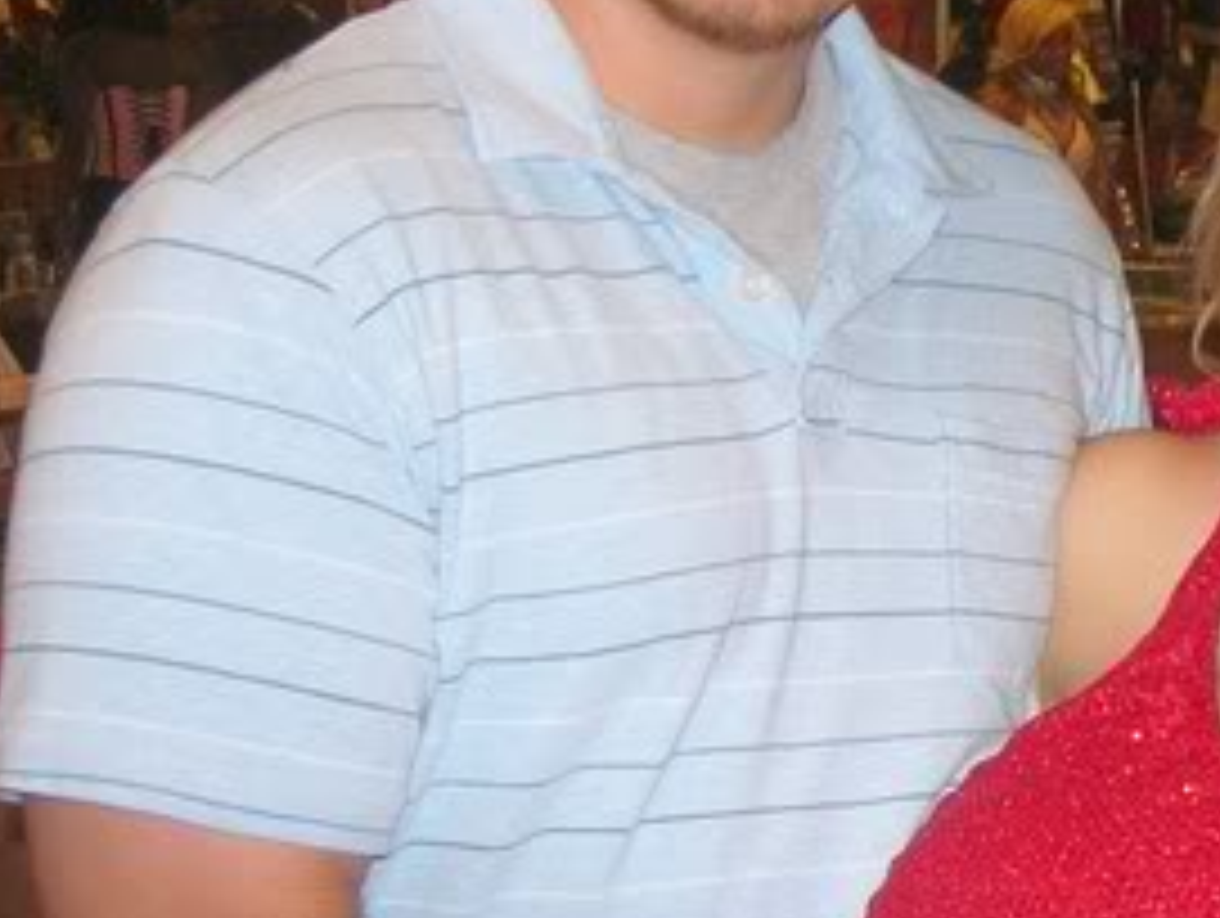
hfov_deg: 16.8
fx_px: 3953
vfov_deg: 13.3
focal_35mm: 112
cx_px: 1468
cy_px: 428
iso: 50
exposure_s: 1/60.1
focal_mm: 7.8
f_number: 2.8
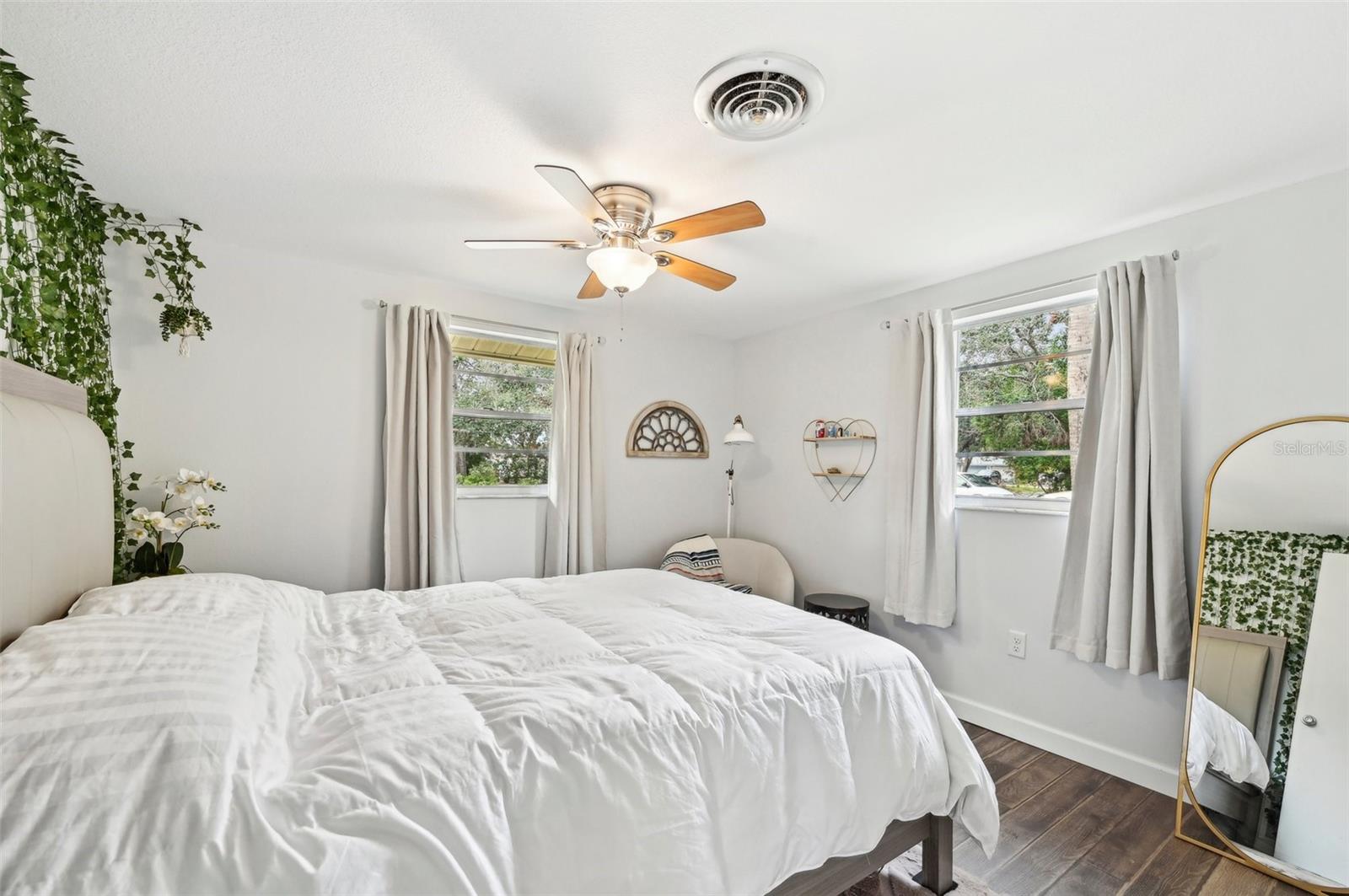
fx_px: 524
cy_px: 448
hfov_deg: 104.3
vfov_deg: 81.1
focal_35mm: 14
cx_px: 674
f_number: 8
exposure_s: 1/30
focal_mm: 14
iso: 400
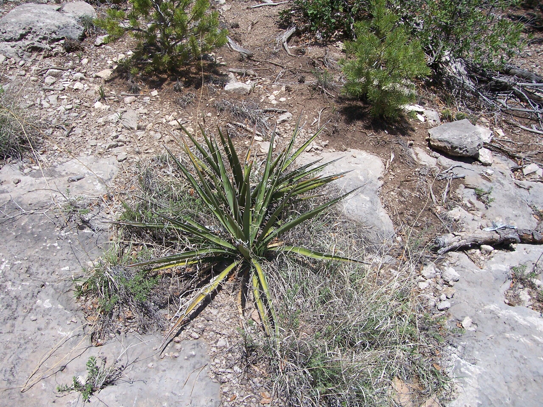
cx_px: 272
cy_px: 204
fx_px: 533
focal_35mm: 34
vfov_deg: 41.8
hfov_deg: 54.0
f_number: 5.6
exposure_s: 1/750
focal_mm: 5.6
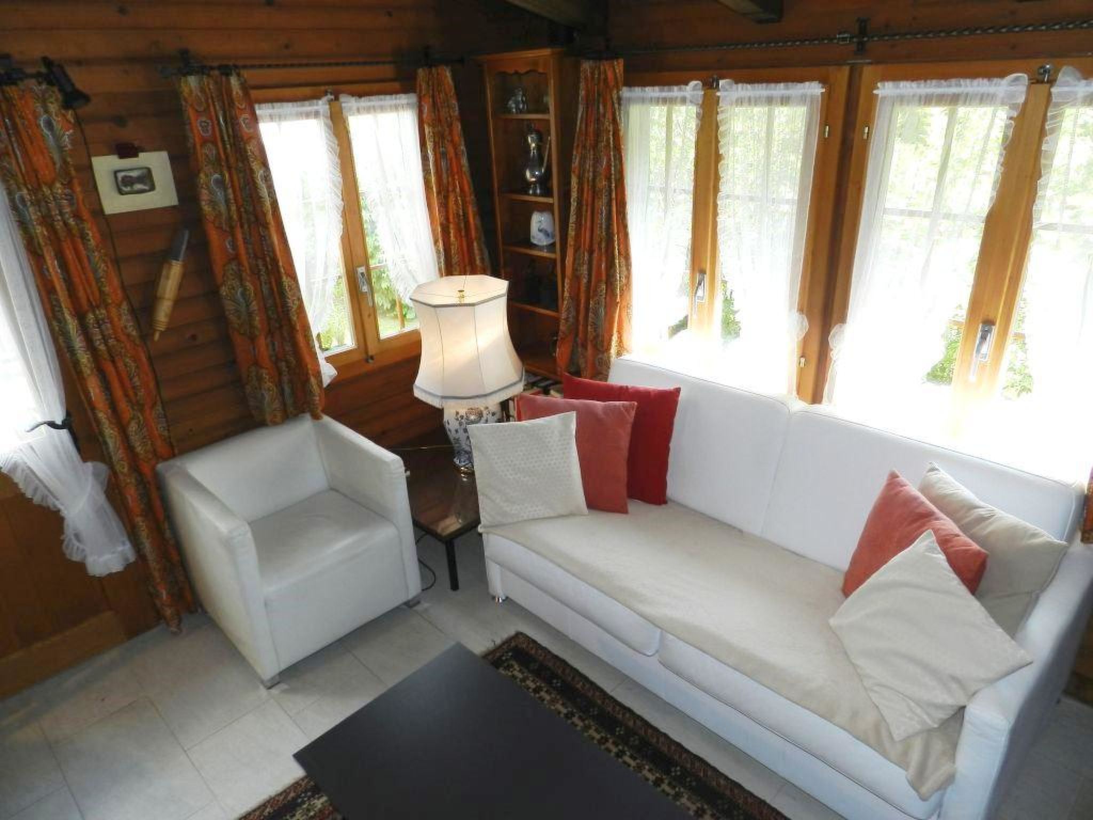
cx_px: 546
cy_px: 410
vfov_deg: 58.9
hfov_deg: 73.9
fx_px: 726
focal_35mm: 23
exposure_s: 1/80
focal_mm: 4
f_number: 3.4
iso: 160
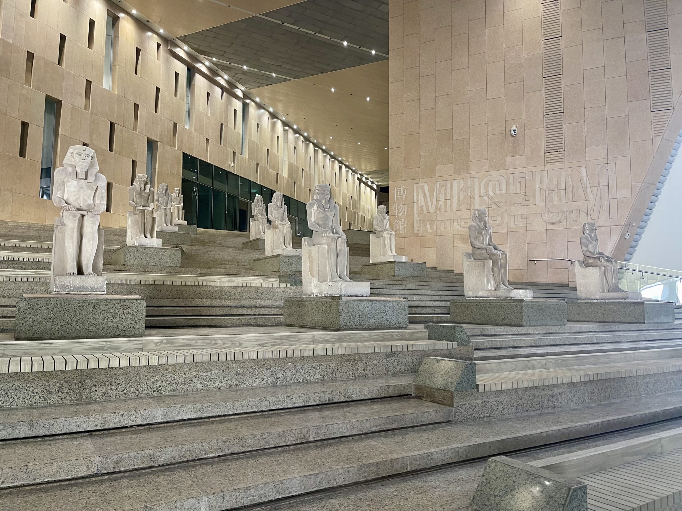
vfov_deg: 54.9
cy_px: 256
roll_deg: -0.9
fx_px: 493
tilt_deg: +4.5
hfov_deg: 69.4
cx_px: 341
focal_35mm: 25
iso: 200
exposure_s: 1/50
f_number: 1.6
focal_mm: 5.1
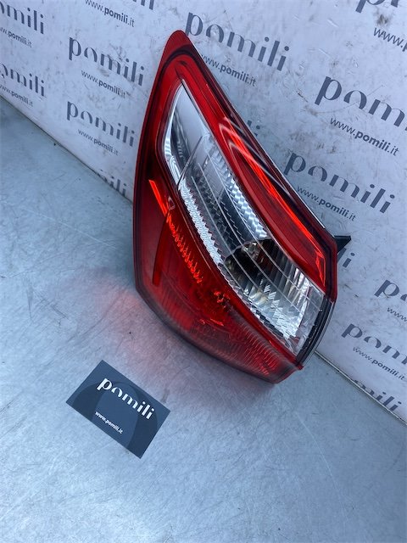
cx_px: 204
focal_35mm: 26
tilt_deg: -47.5
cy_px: 272
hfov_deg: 53.1
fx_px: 408
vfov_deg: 67.3
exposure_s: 1/912
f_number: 1.8
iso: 32
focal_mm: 4.25
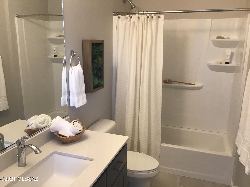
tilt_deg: -13.5
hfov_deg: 58.4
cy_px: 94
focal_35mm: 31
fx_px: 224
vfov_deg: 45.4
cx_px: 125
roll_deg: -0.6
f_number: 2.4
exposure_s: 1/30
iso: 80
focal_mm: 3.3
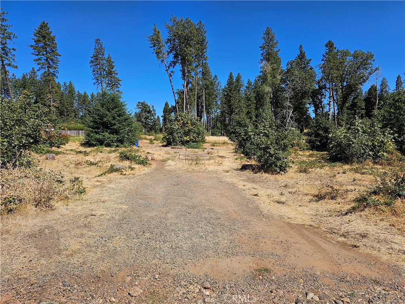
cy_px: 152
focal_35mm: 23
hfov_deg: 73.9
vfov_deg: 58.9
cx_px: 202
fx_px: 269
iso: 10
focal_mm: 6.3
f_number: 1.7
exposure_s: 1/1013
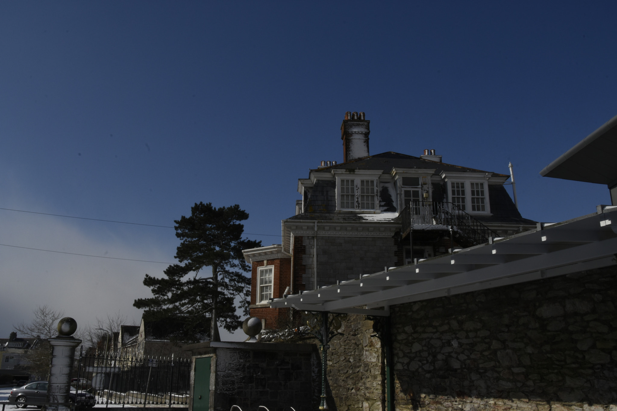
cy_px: 206
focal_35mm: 32
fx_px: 540
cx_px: 308
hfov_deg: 59.5
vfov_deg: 41.7
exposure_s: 1/400
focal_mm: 21
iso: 400
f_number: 22
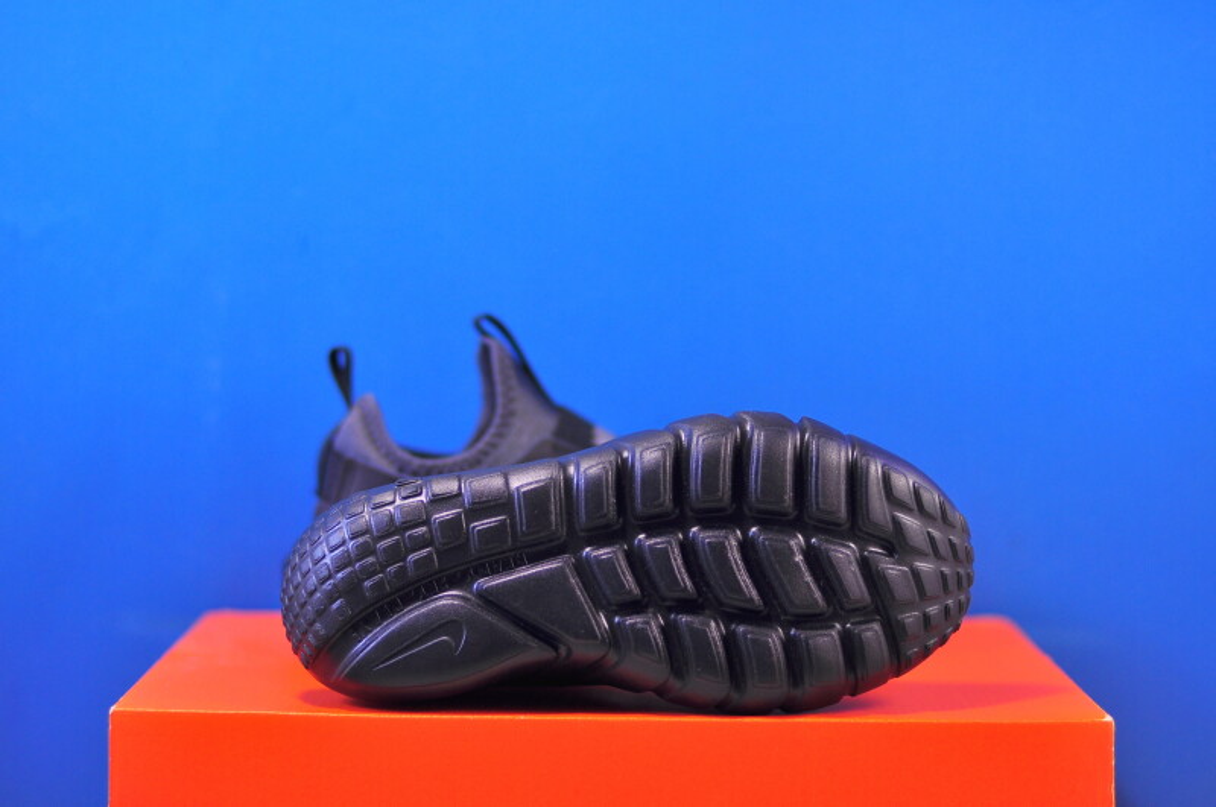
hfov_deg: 27.0
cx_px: 608
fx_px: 2530
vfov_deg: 18.1
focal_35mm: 75
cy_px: 404
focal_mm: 50
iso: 250
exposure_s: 1/320
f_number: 2
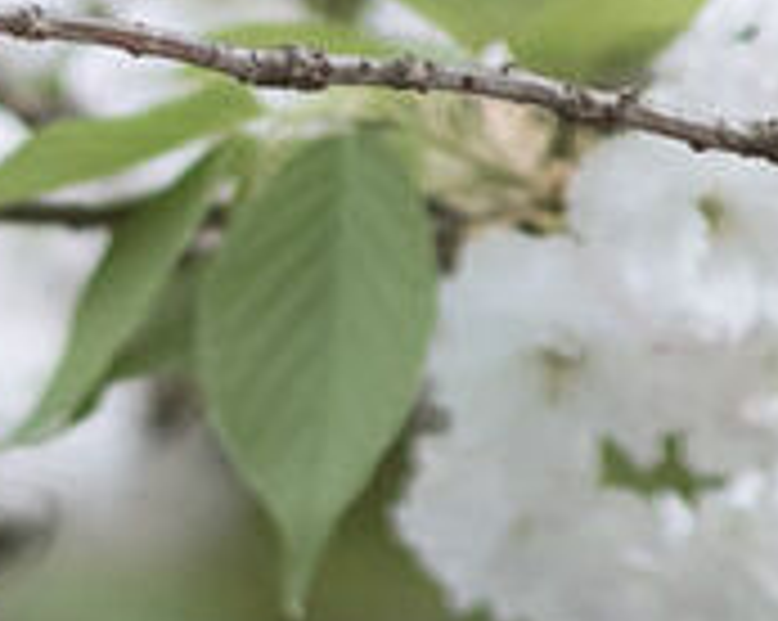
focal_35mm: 728
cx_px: 495
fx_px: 16744
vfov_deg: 2.1
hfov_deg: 2.7
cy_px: 3251
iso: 100
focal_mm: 85
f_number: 1.4
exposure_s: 1/2000
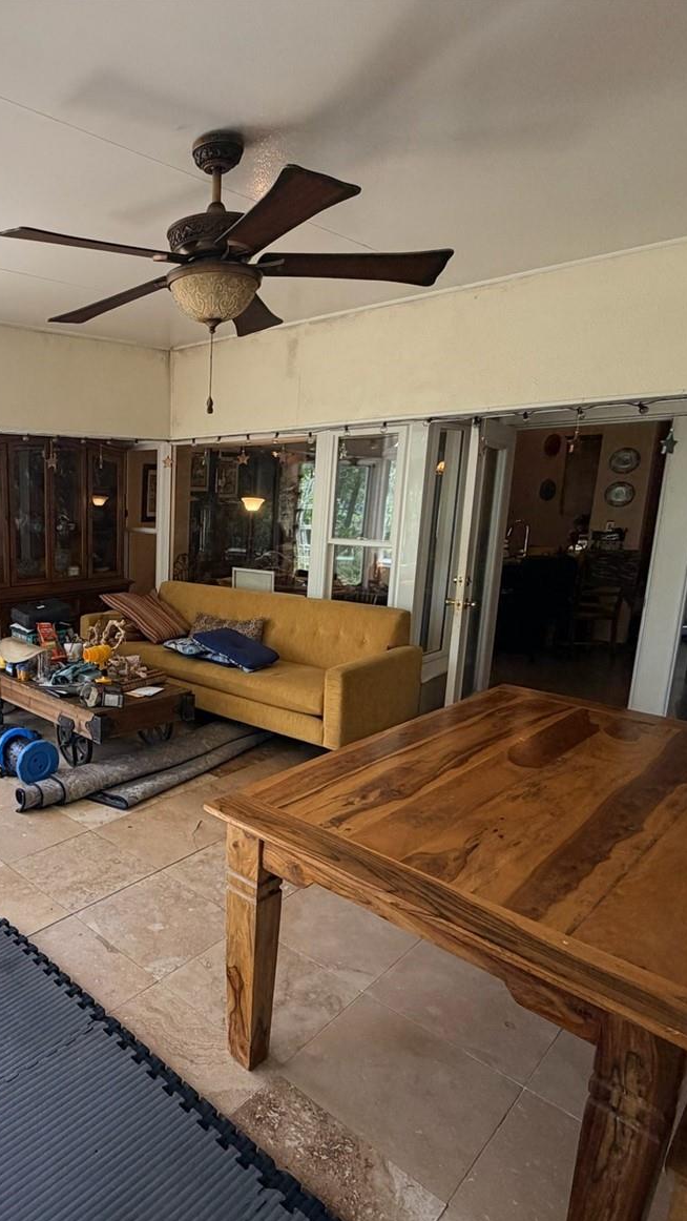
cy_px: 628
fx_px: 680
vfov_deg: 83.8
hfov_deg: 49.8
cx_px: 120
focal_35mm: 21
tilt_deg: -12.3
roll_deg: +0.4
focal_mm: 2.22
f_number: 2.2
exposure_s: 1/121
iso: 64
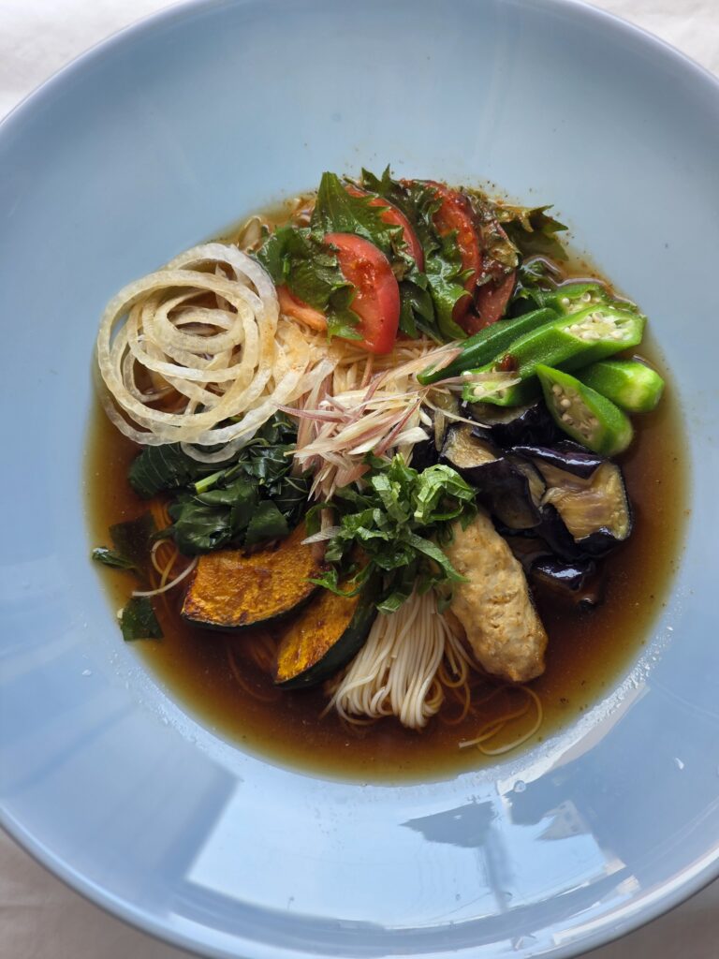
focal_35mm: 69
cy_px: 480
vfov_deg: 28.2
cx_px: 360
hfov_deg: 21.3
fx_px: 1911
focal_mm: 7.9
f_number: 2.4
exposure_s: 1/117
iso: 50
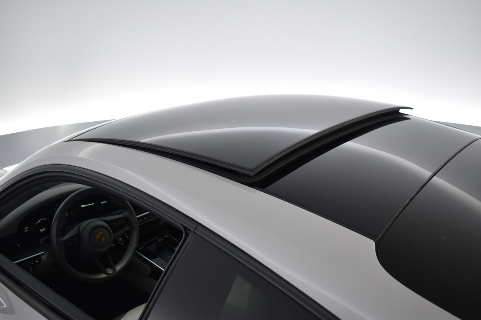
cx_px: 240
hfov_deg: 59.5
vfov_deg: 41.7
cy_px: 160
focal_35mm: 32
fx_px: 421
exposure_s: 1/30
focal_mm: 21
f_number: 3.8
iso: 500
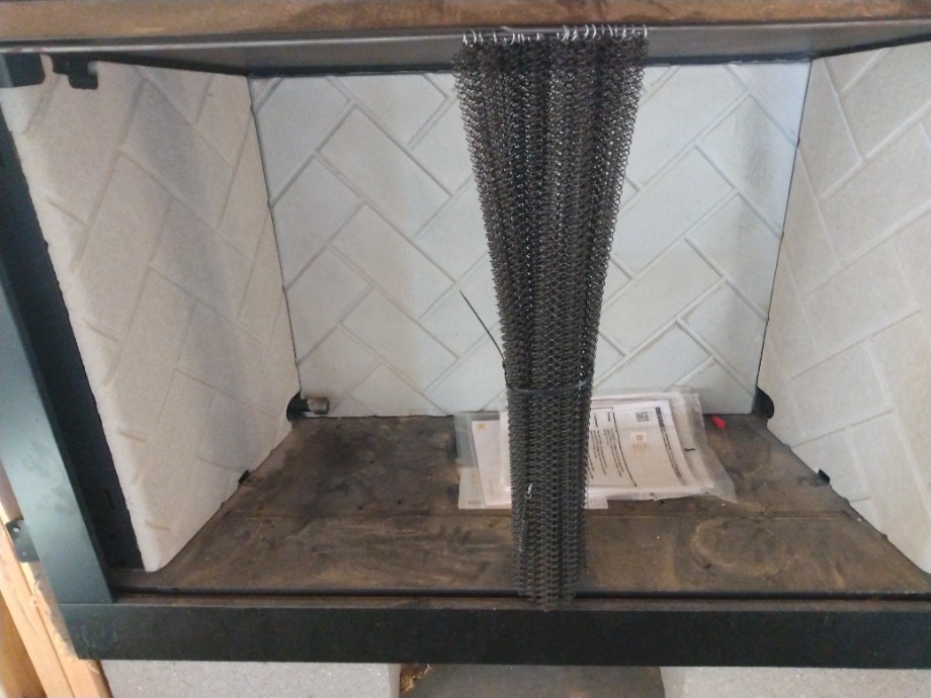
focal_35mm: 20
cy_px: 349
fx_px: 538
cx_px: 466
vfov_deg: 66.0
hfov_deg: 81.7
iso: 1484
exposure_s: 1/17
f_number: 2
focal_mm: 3.54
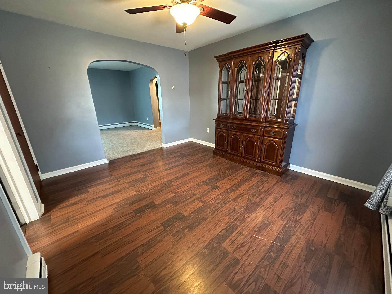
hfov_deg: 102.1
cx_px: 196
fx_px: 159
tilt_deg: -17.7
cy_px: 147
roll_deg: +1.3
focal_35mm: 14
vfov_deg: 85.7
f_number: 2.2
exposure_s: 1/40
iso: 800
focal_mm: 2.22
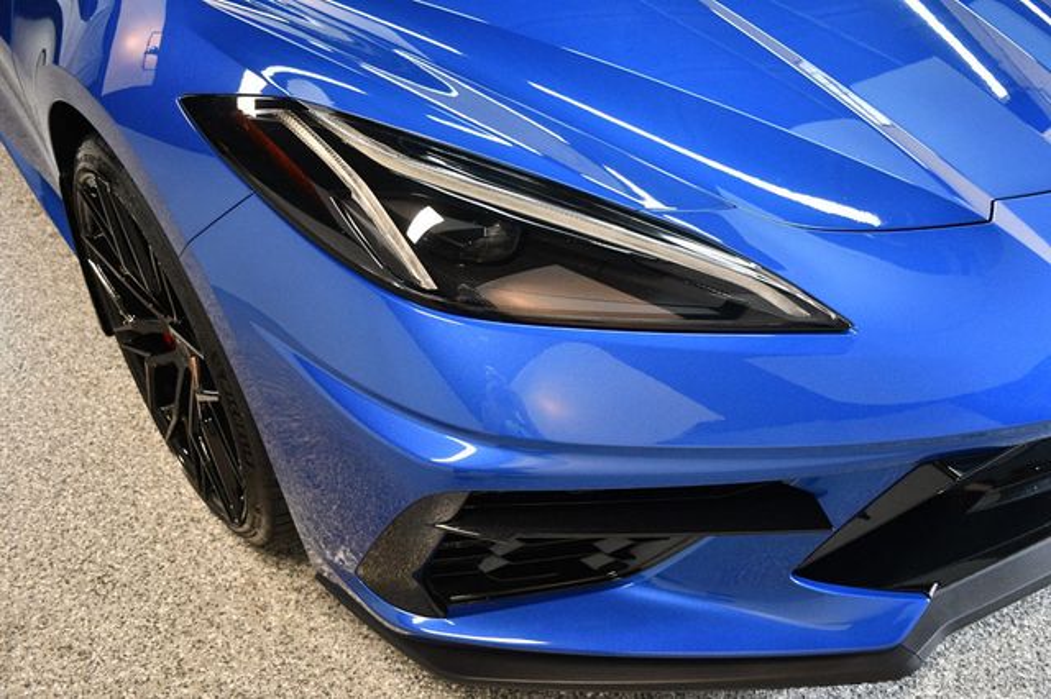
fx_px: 992
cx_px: 526
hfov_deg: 55.8
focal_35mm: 34
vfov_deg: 38.8
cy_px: 350
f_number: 3.8
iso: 2200
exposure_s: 1/125
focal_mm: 23
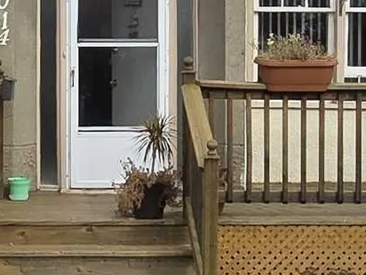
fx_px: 1026
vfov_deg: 15.2
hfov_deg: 20.1
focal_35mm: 97
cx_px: 109
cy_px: 93
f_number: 2.2
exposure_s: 1/2302
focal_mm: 2.2
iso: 50
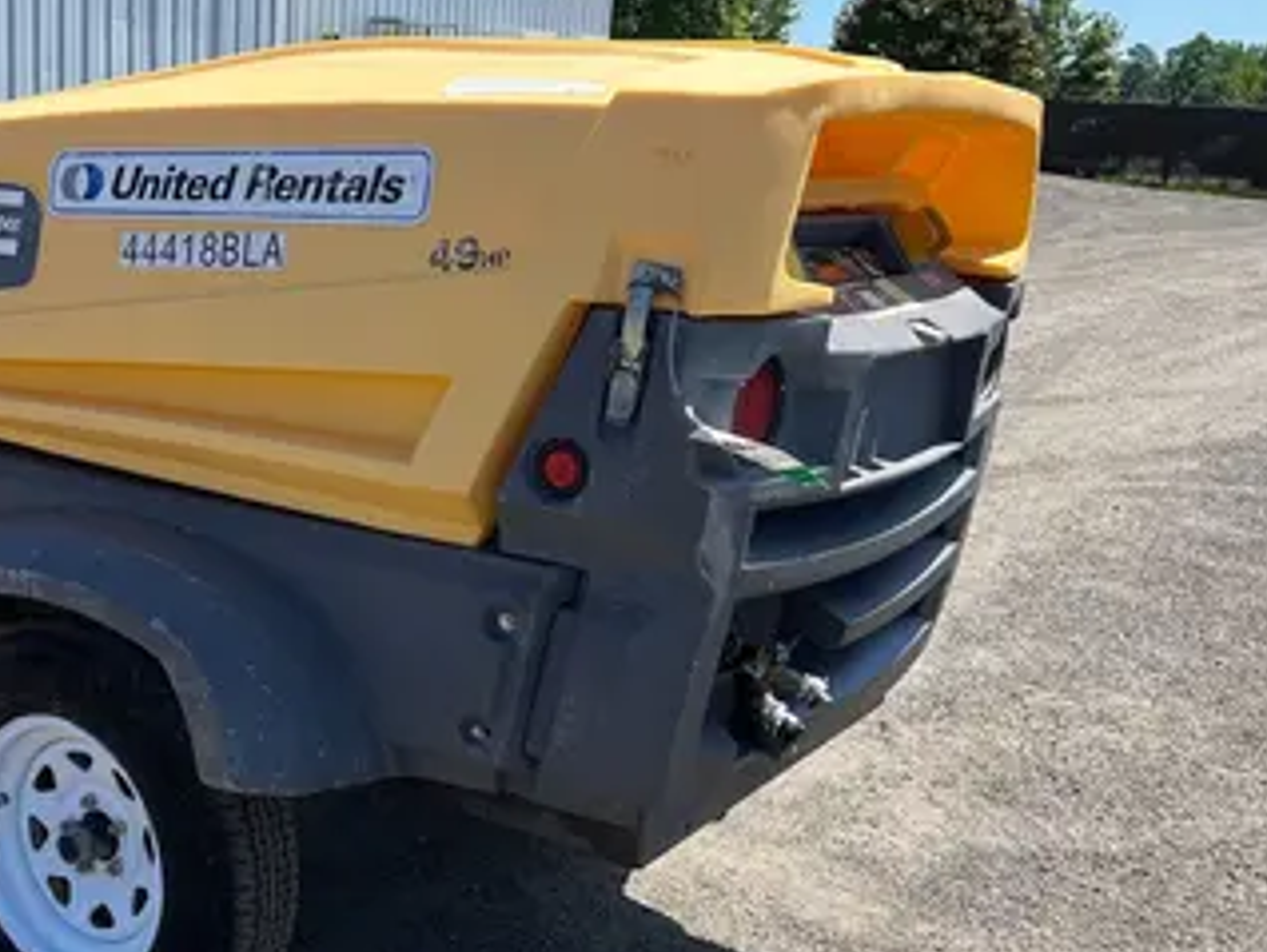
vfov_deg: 32.2
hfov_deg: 40.8
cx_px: 315
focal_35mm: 45
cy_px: 480
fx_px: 1648
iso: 50
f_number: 1.6
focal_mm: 5.1
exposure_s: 1/2137
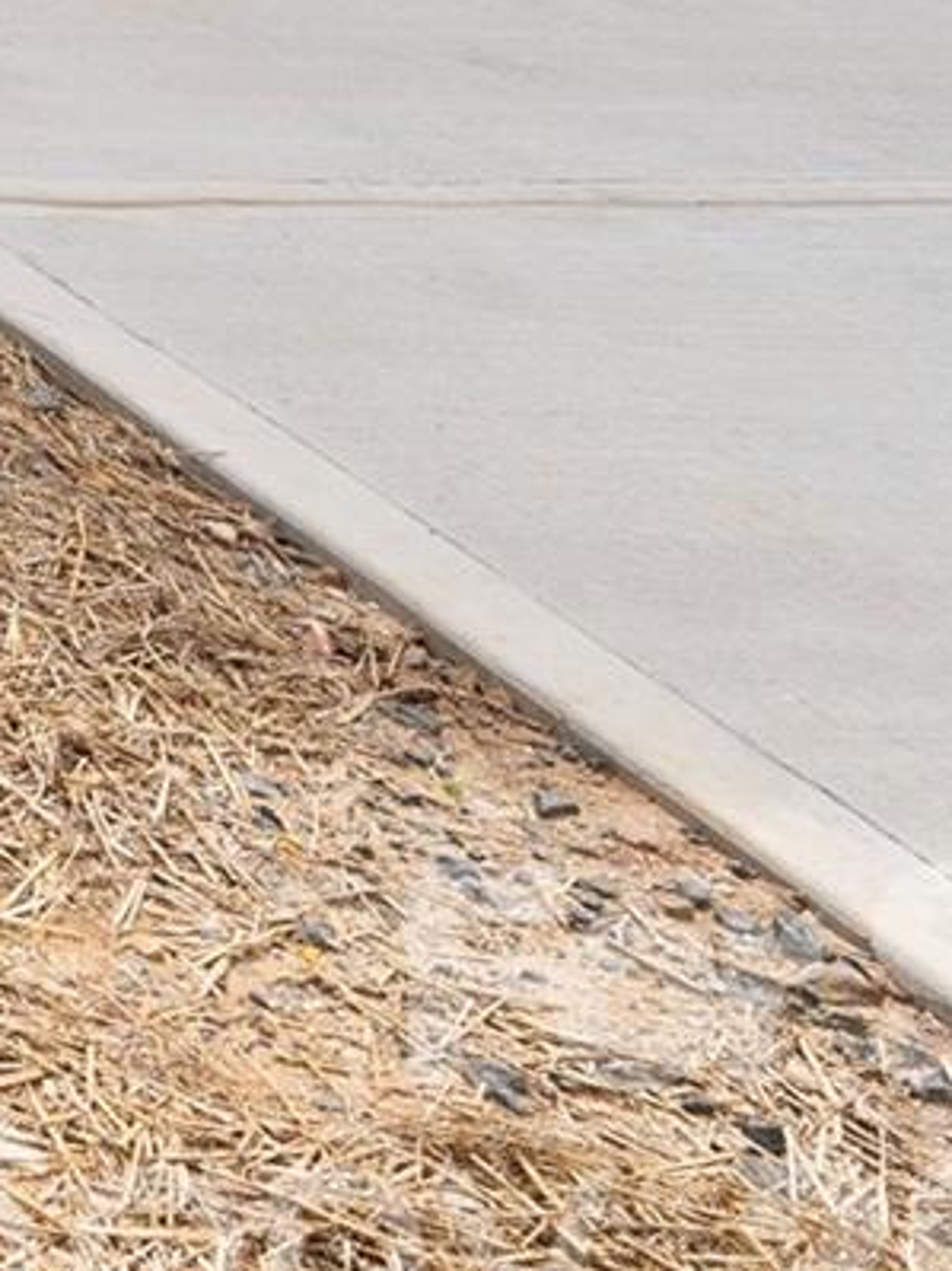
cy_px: -686
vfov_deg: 20.7
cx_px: -1837
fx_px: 2898
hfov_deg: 11.5
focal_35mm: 79
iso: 80
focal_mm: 16
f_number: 7.1
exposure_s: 1/30
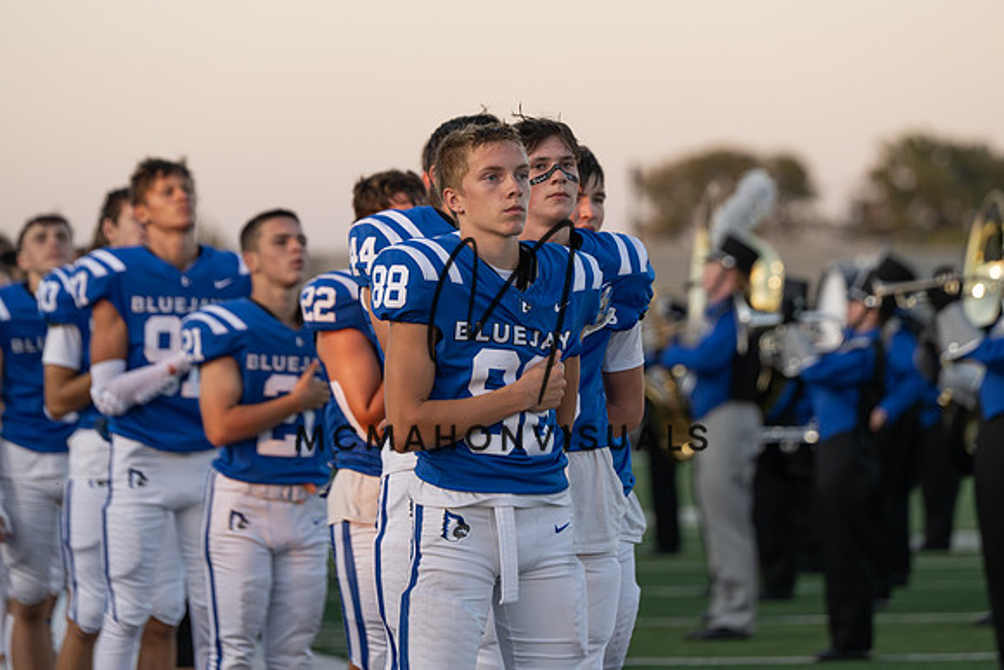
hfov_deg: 8.6
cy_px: 274
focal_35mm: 241
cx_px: 534
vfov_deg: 5.7
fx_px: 6714
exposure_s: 1/1250
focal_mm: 200
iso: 1000
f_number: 4
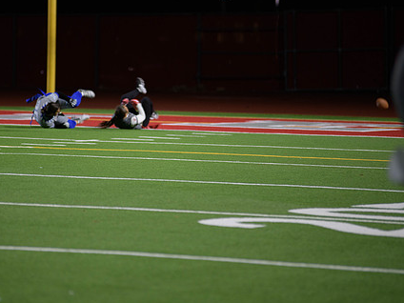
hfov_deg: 7.5
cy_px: 134
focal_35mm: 263
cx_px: 152
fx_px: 3069
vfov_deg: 5.7
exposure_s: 1/200
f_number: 2.8
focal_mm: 200
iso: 900
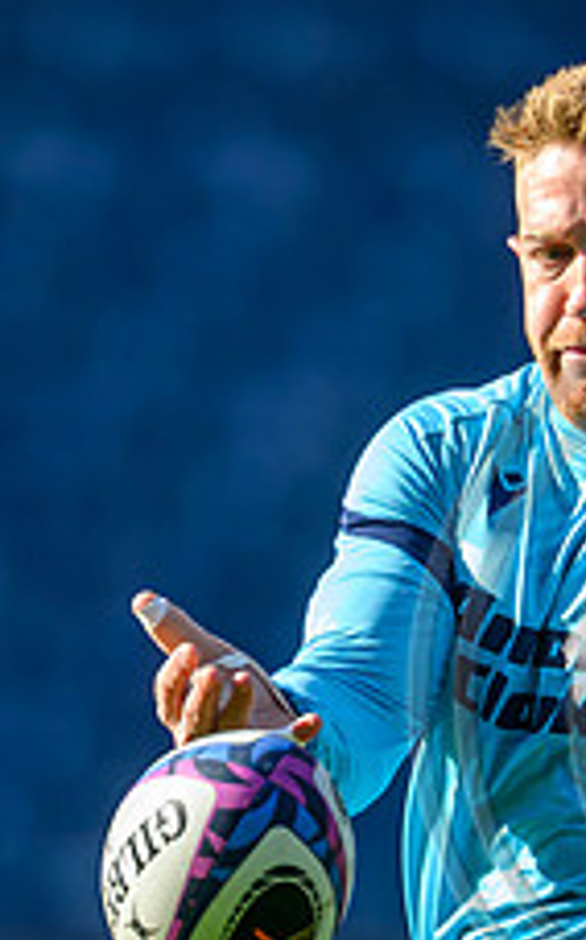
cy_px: 576
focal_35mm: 1793
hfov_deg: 0.7
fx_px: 45932
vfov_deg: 1.2
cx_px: 554
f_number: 4
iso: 500
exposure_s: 1/2000
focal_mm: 560
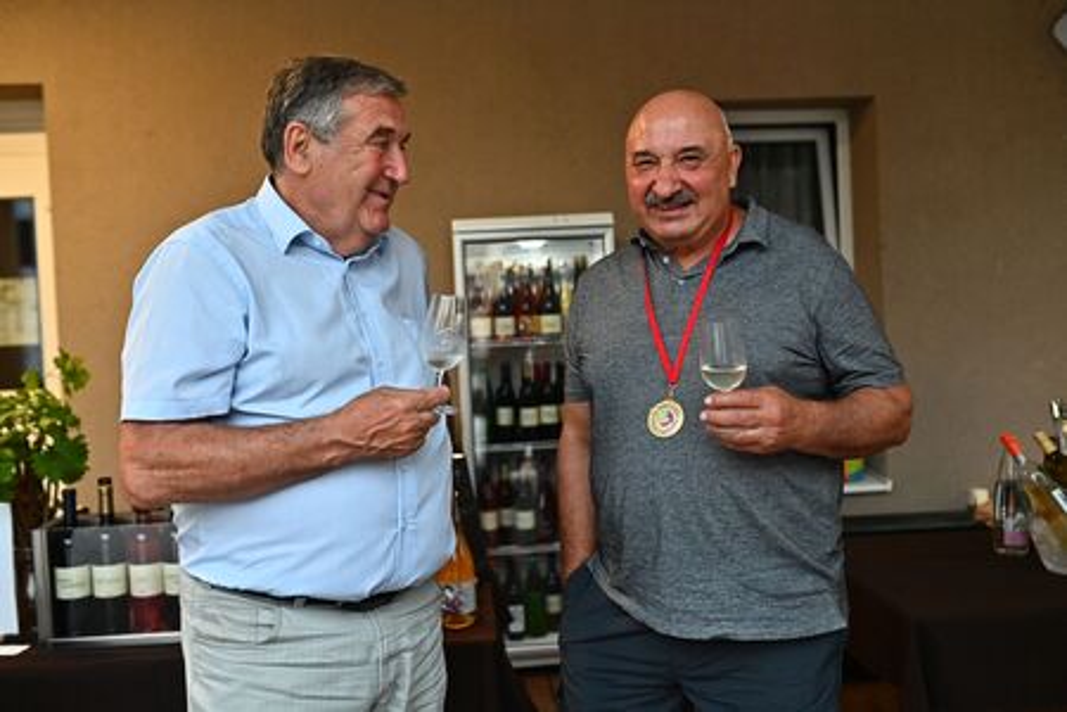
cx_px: 534
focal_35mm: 35
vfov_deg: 37.9
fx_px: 1037
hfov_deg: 54.4
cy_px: 356
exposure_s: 1/400
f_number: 3.2
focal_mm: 35
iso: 2000
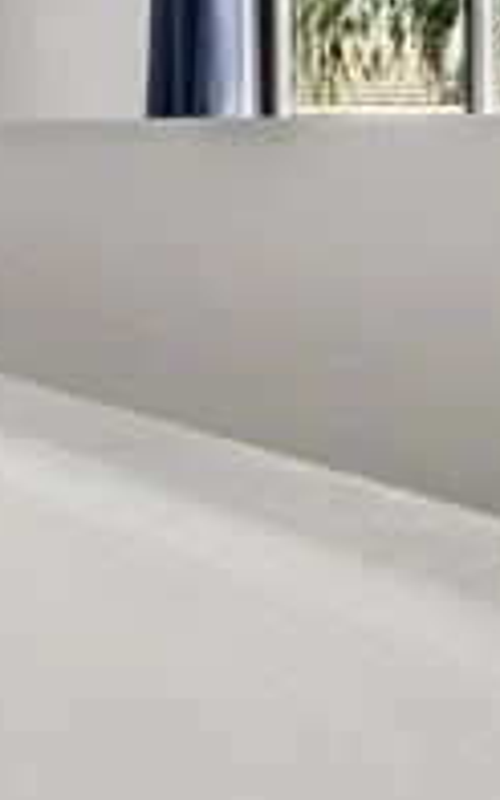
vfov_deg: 22.5
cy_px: 71
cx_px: -1134
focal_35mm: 90
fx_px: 1964
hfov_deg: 9.8
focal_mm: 17
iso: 400
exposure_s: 1/20
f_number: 7.1
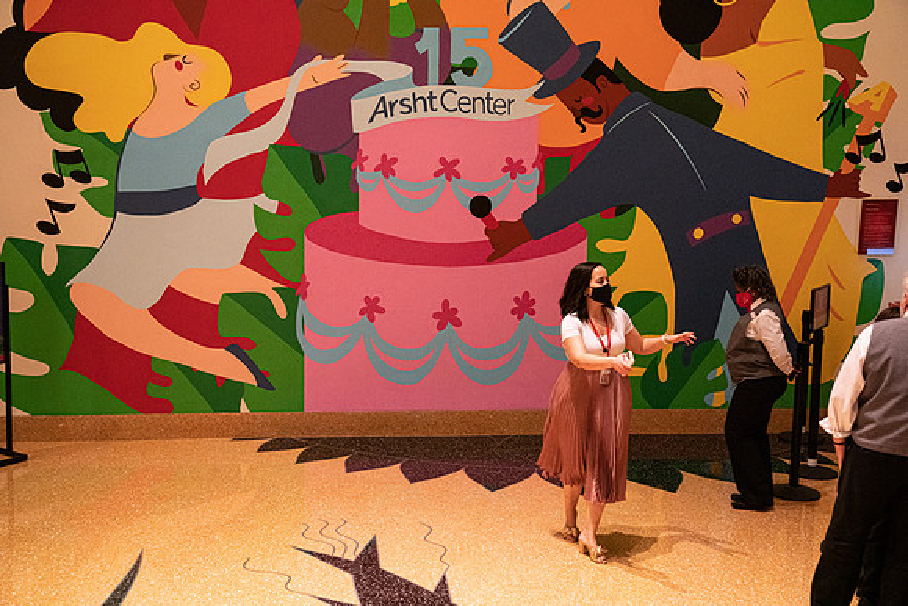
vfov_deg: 28.7
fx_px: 1186
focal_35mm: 47
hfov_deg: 41.9
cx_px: 454
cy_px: 303
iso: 4000
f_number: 4
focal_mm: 47
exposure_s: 1/200
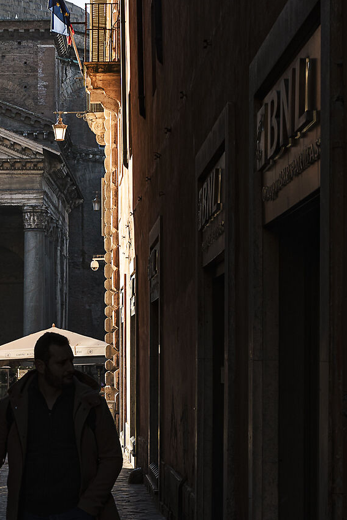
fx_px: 1430
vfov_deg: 20.0
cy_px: 522
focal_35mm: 99
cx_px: 156
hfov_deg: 13.8
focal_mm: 35
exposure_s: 1/100
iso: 160
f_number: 8
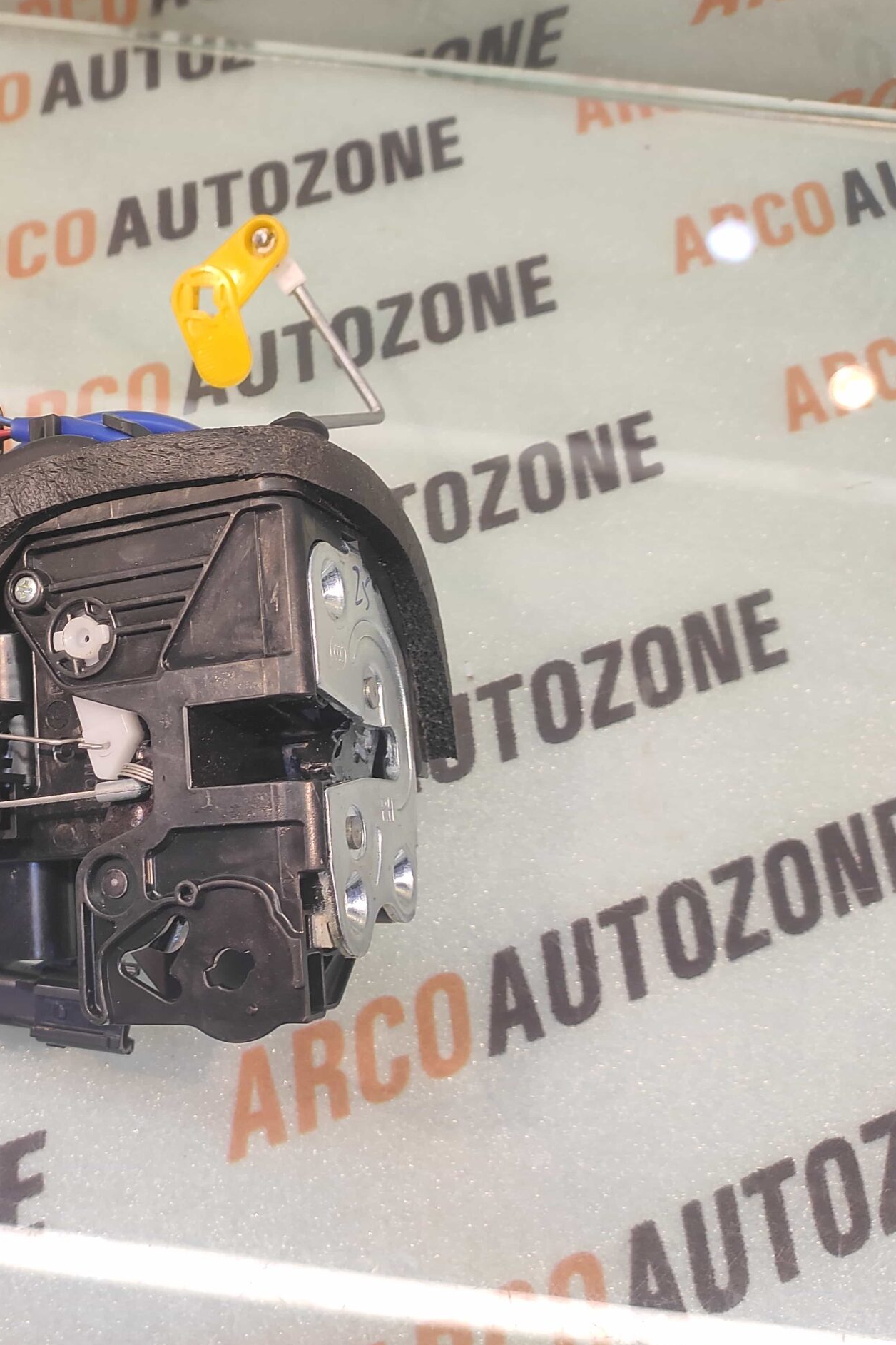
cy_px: 669
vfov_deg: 73.8
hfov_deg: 48.5
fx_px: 896
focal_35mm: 24
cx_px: 121
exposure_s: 1/33
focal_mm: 4.74
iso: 188
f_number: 1.79
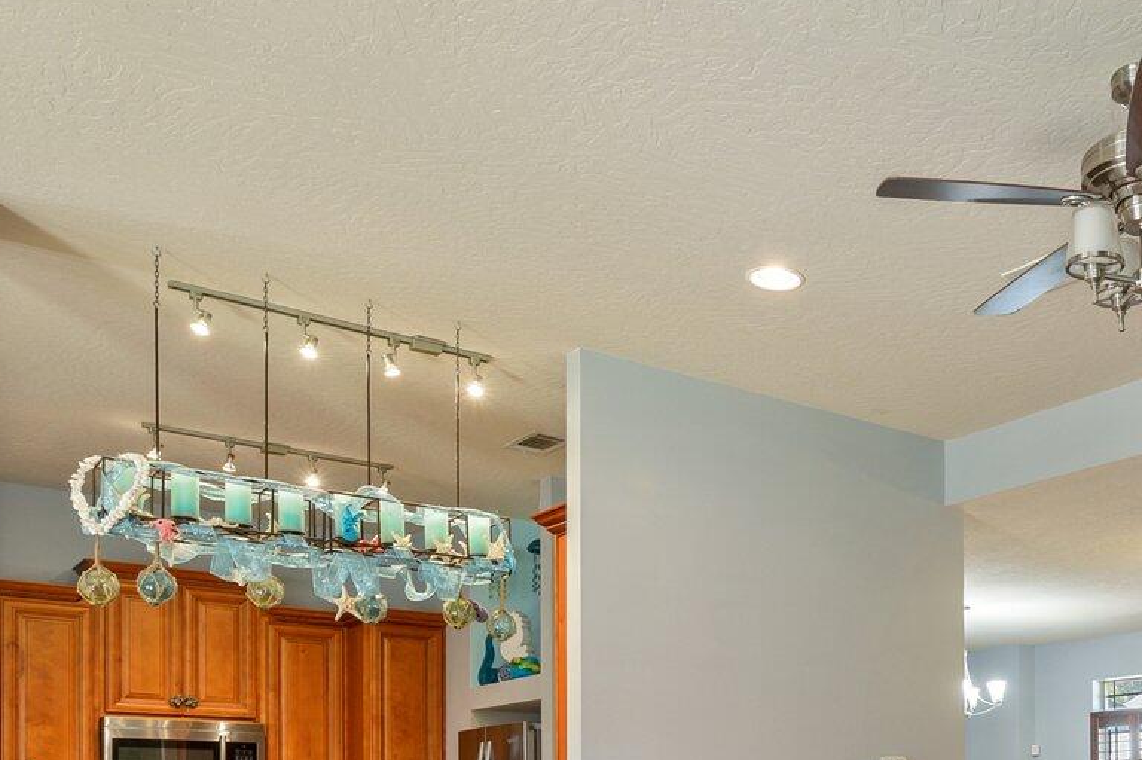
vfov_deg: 29.3
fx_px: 1310
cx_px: 999
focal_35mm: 41
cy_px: 828
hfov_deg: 43.5
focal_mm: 15.5
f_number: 7.1
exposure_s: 1/4
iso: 800
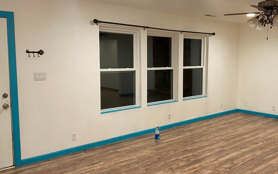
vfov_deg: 34.4
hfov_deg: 52.1
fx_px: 280
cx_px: 178
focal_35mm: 37
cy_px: 87
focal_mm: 4.25
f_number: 1.8
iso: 320
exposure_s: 1/60
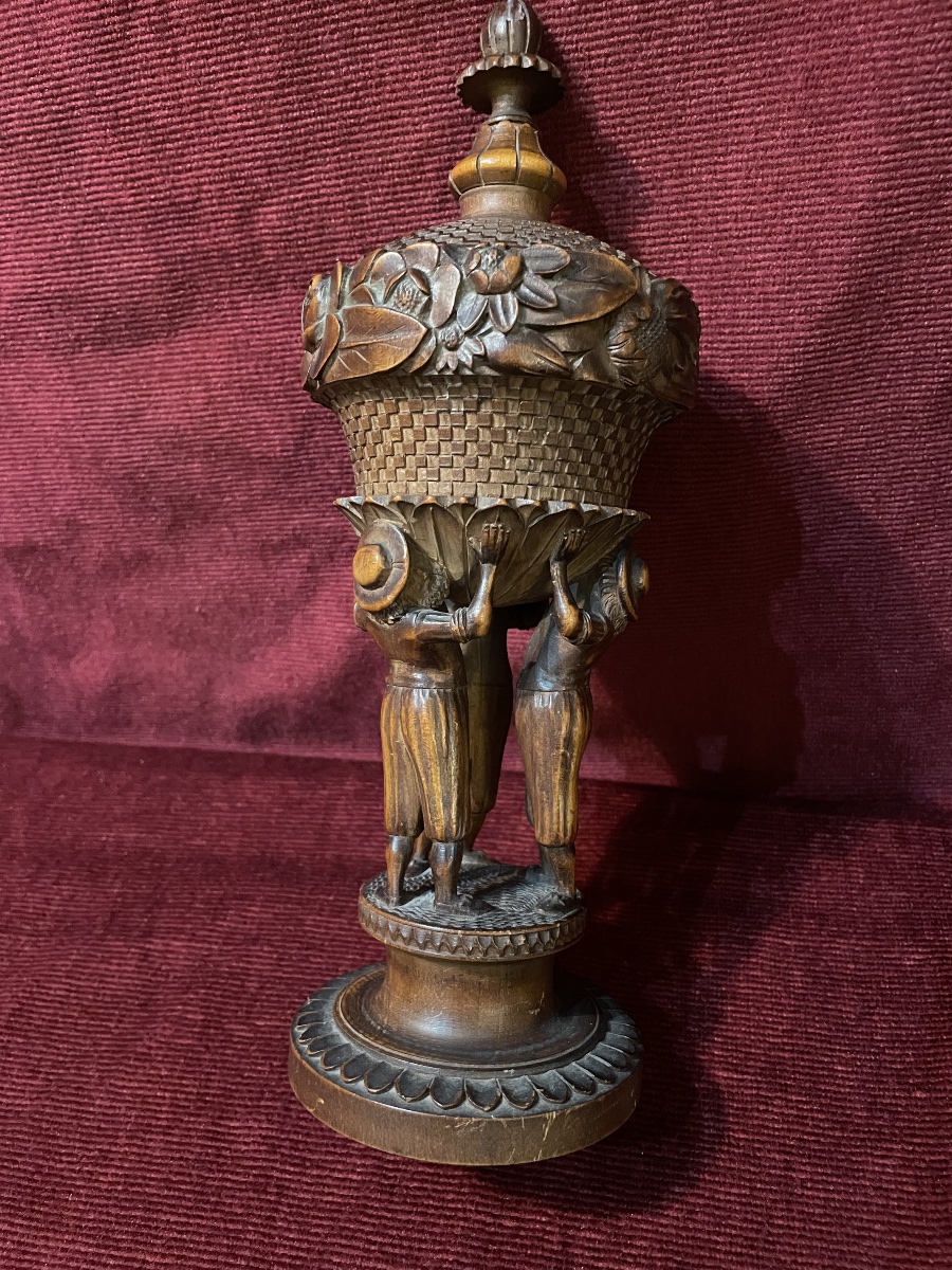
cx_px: 476
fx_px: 953
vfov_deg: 67.3
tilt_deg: -38.8
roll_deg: +8.3
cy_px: 635
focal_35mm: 26
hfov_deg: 53.1
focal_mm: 4.2
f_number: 1.6
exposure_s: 1/25
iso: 1000
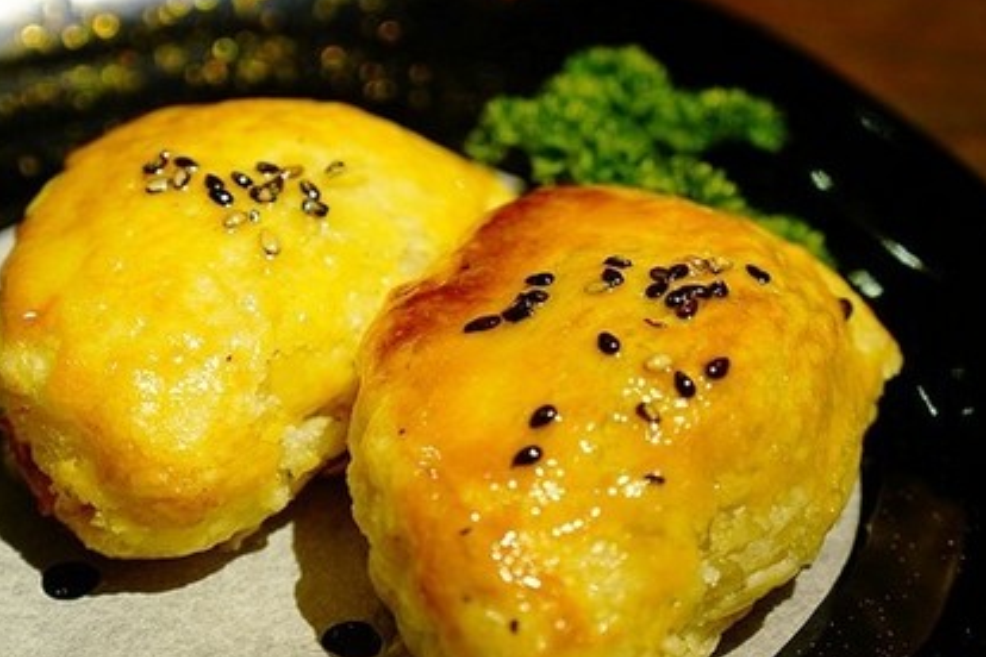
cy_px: 388
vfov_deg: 19.0
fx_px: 1964
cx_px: 398
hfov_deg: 28.1
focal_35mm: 72
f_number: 4.5
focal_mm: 33
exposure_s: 1/60
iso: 320
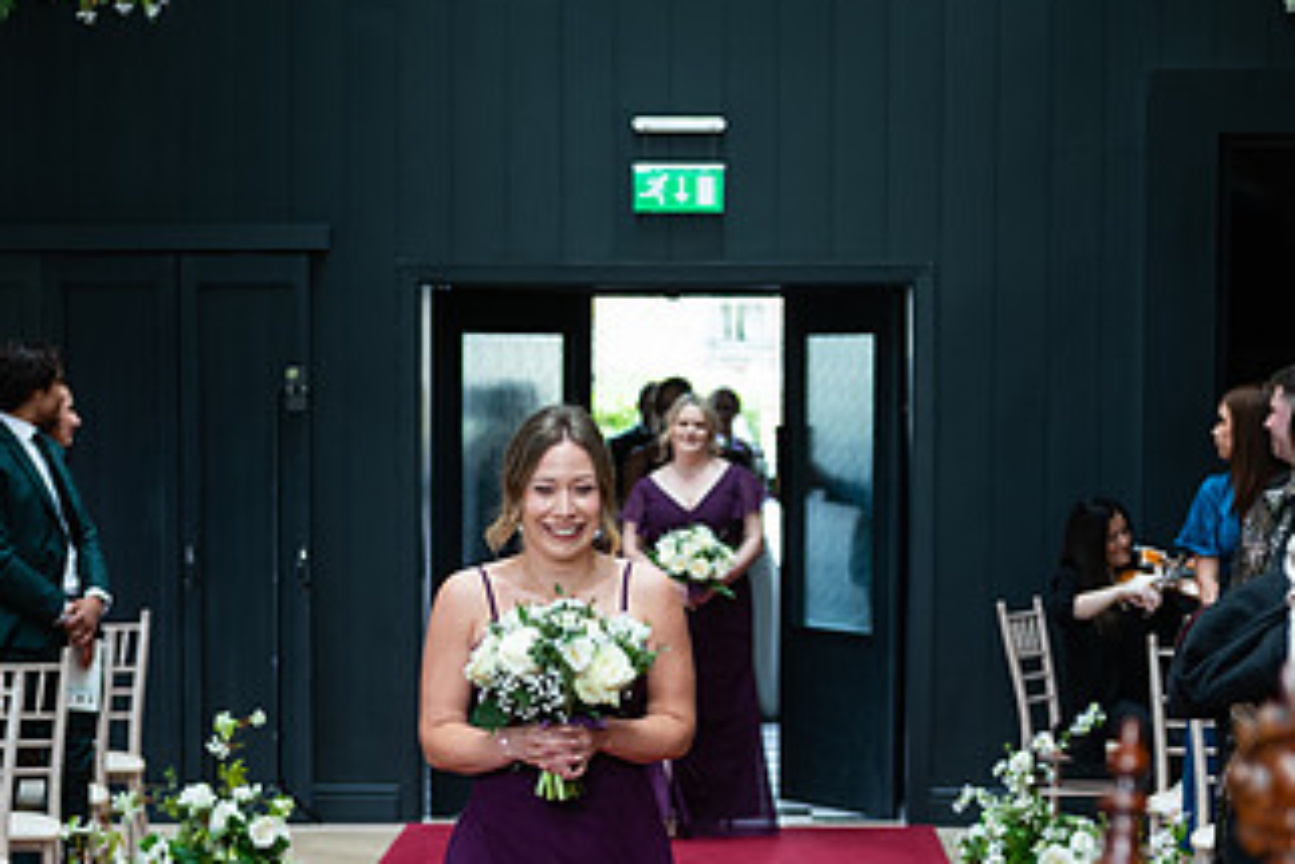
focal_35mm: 126
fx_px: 4534
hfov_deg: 16.2
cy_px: 749
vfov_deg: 10.8
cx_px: 563
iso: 400
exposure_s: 1/200
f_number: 3.5
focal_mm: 70
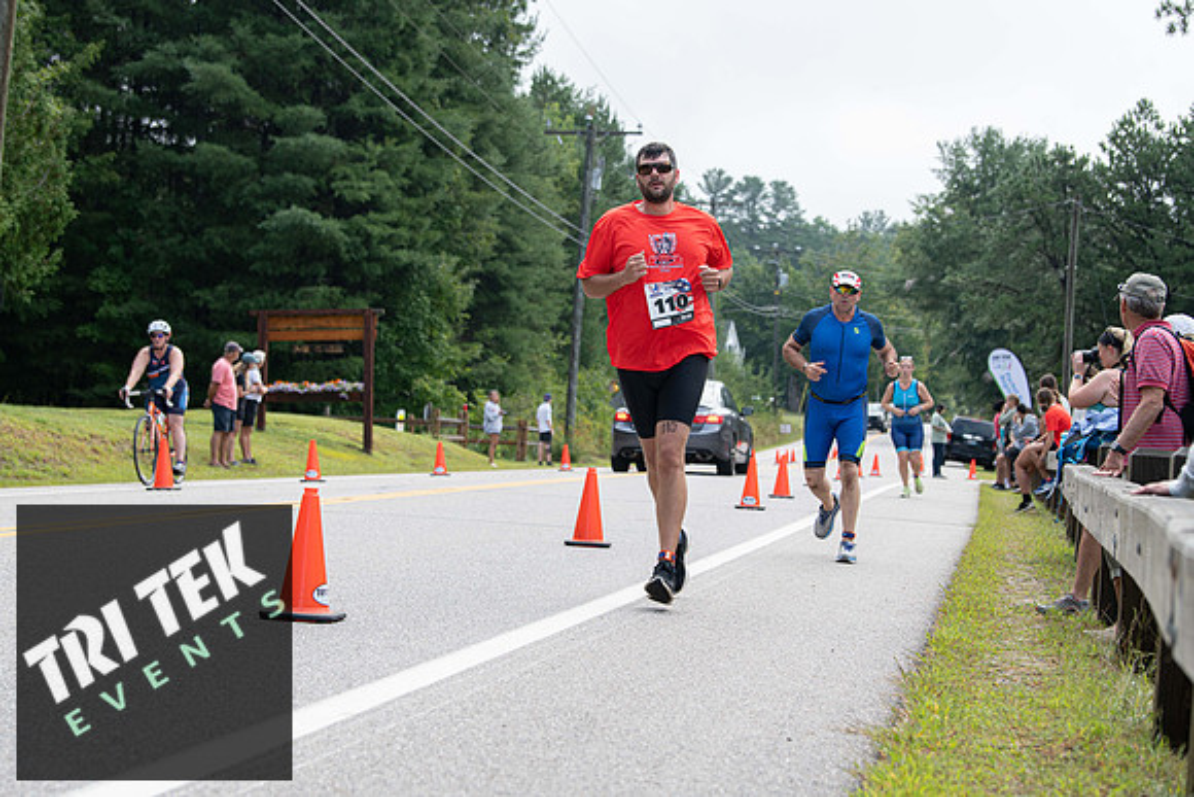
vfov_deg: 17.1
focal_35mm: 80
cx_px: 597
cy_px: 398
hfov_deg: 25.4
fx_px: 2654
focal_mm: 80
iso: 200
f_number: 5
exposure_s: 1/250
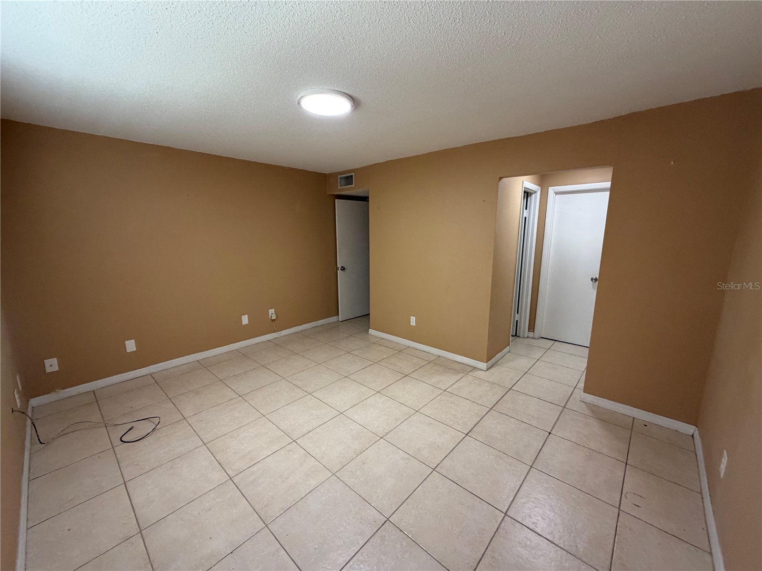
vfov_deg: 85.7
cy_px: 286
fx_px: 308
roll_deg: +0.9
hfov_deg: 102.1
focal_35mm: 14
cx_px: 381
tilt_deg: -11.0
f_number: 2.2
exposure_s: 1/121
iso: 250
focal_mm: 2.22
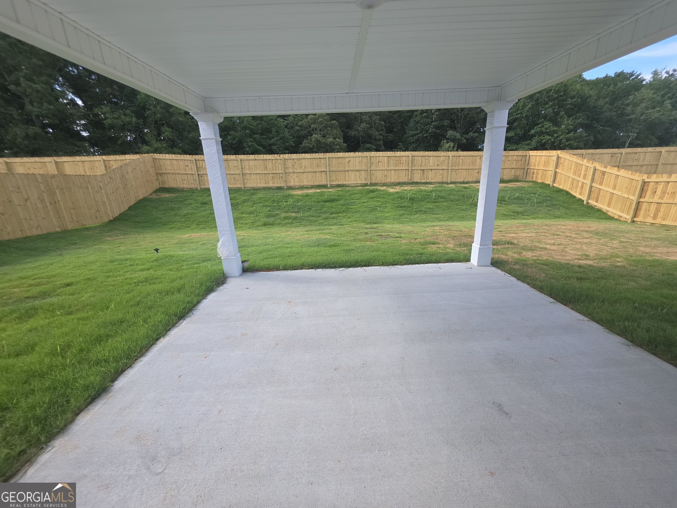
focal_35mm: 13
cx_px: 338
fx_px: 254
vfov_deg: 89.9
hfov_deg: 106.2
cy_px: 254
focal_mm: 2.2
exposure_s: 1/345
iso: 20
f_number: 1.9
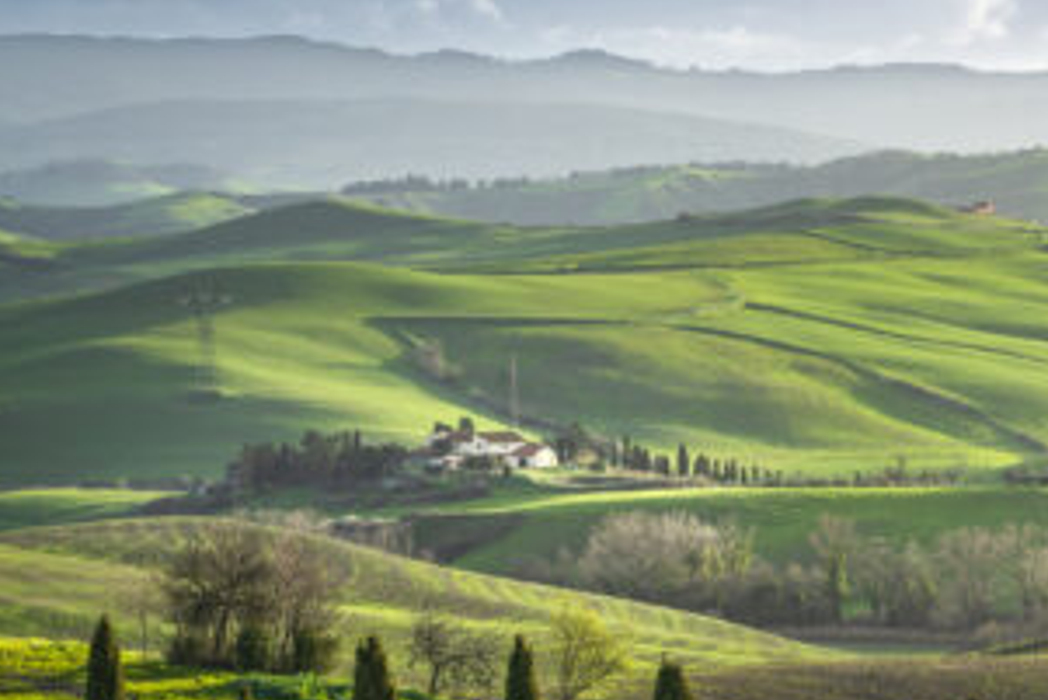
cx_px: 1038
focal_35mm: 213
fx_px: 6203
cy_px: 554
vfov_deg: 6.5
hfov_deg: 9.6
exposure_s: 1/40
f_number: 13
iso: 100
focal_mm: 107
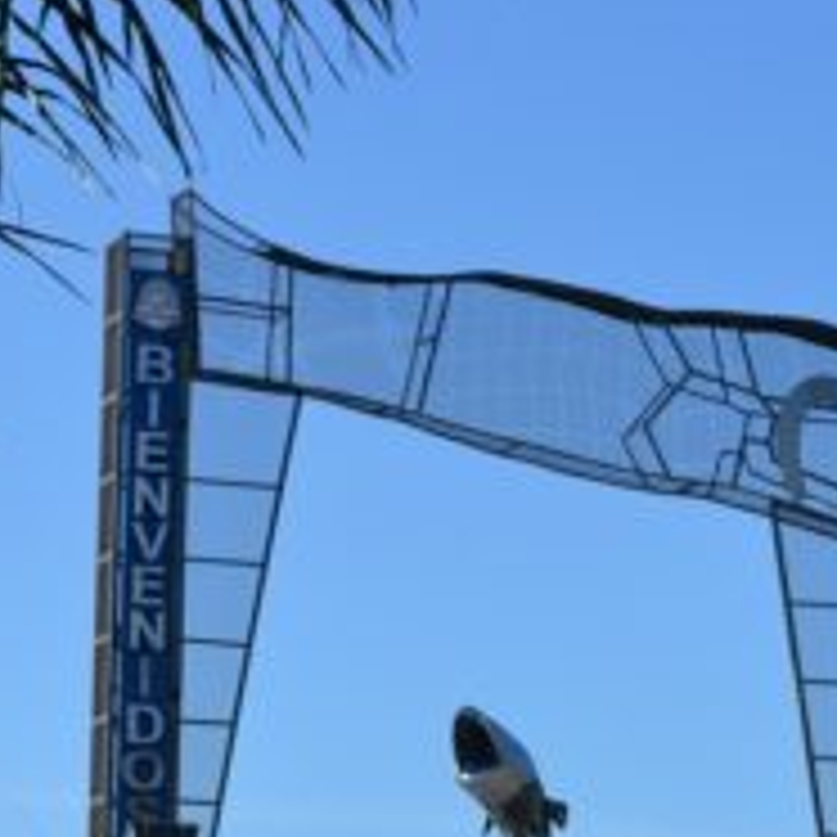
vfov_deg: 11.1
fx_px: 4268
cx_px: 508
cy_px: 886
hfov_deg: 11.2
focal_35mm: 156
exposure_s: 1/250
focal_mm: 38
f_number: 8
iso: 100
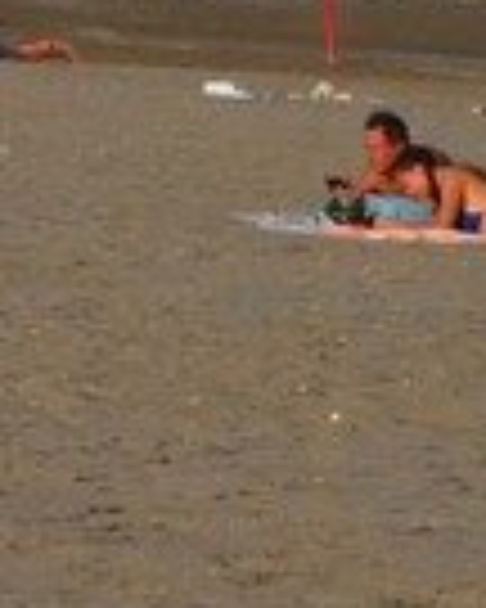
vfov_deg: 3.7
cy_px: -329
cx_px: -423
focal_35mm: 517
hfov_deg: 3.0
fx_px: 9298
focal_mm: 55
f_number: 9
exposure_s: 1/320
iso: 100
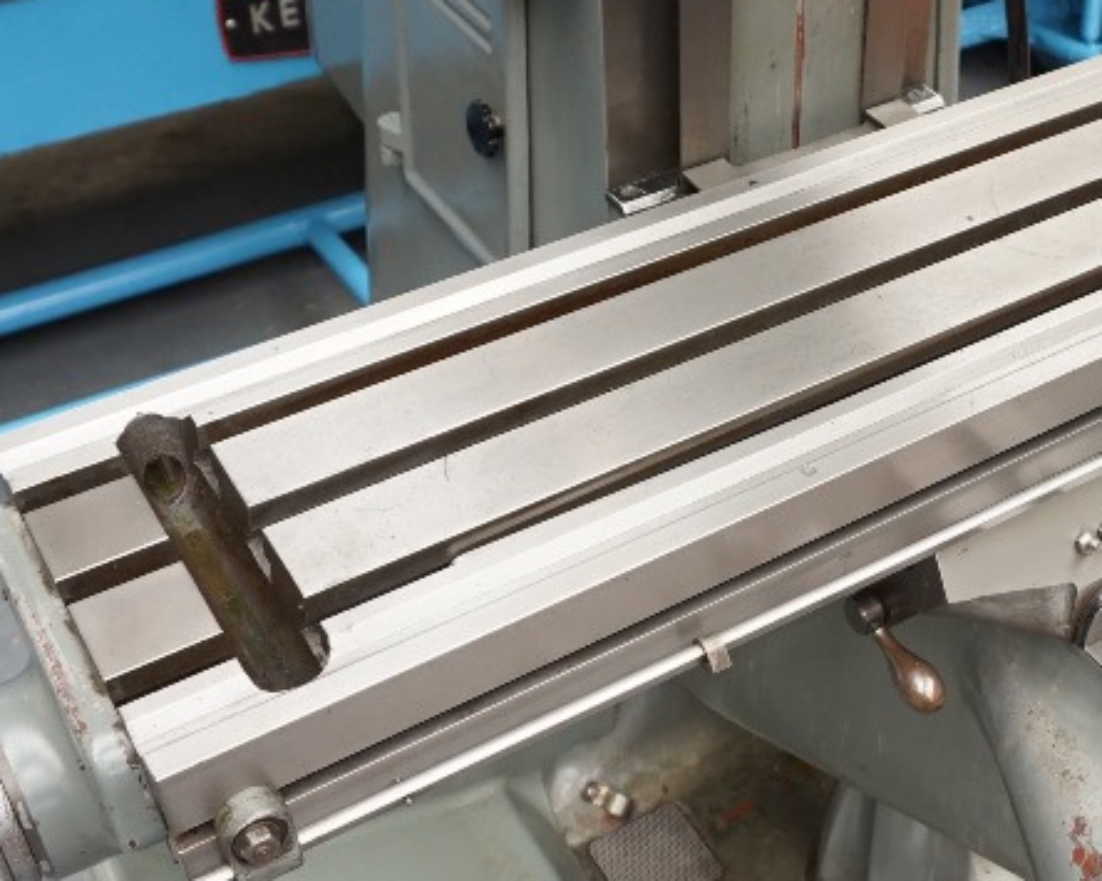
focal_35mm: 52
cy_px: 418
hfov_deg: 35.4
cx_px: 792
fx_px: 1696
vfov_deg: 29.1
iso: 800
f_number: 4
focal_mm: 16
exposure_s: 1/160
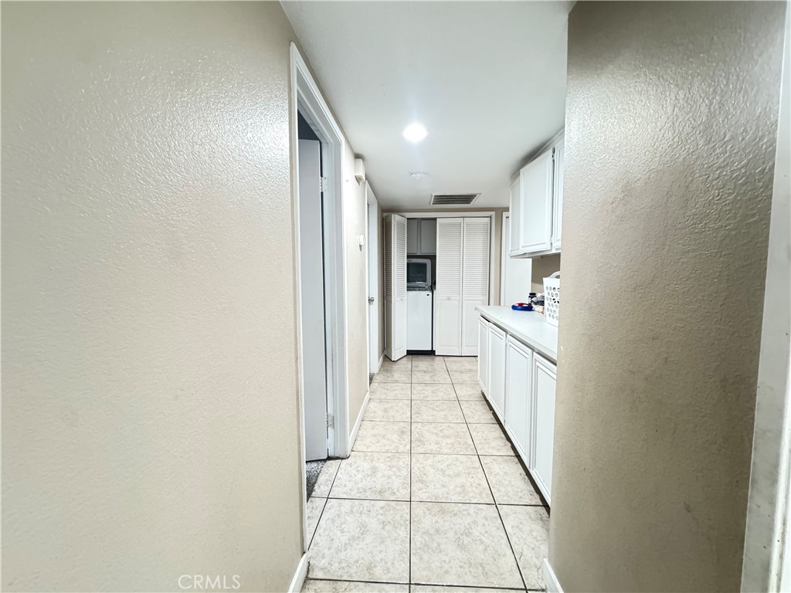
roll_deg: -0.4
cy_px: 296
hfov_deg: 102.1
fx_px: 320
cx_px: 396
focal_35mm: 14
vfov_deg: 85.7
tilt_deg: -4.8
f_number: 2.2
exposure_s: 1/20
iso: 1000
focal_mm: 2.22
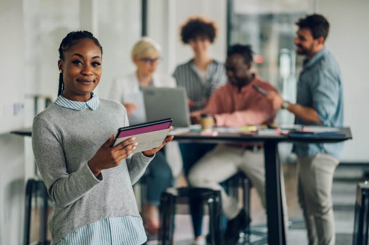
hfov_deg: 23.9
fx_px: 871
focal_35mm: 85
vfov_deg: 16.0
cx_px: 184
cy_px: 122
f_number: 1.8
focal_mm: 85
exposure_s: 1/200
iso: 250
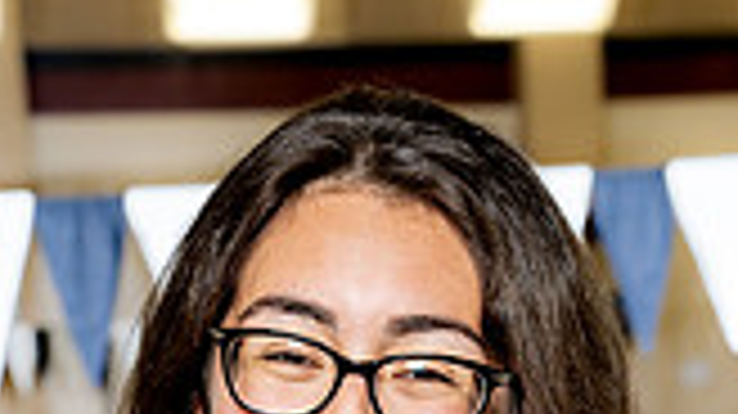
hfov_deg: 14.2
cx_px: 387
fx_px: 2973
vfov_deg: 7.5
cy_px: 932
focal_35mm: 152
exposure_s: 1/250
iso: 320
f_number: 5.6
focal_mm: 53
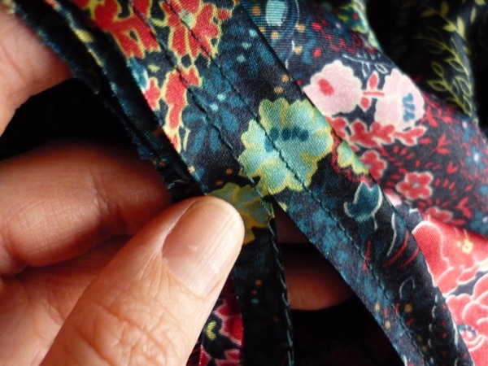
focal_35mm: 33
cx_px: 244
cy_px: 183
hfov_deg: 55.4
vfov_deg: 42.9
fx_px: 465
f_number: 2.8
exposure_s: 1/50
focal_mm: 5.5
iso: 800
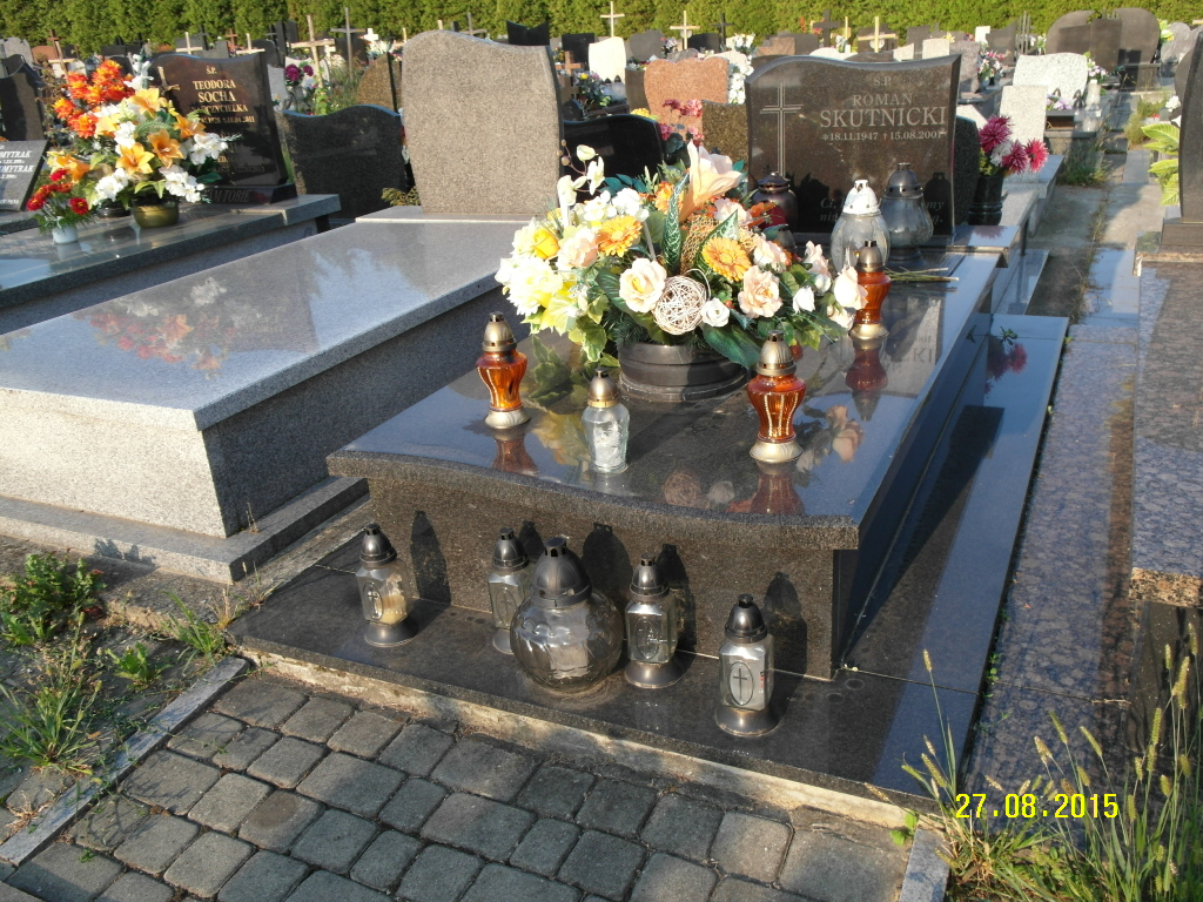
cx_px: 602
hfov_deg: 60.0
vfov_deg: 46.8
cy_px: 451
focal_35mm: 30
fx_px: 1043
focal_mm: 6.5
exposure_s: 1/180
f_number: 4.1
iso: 80
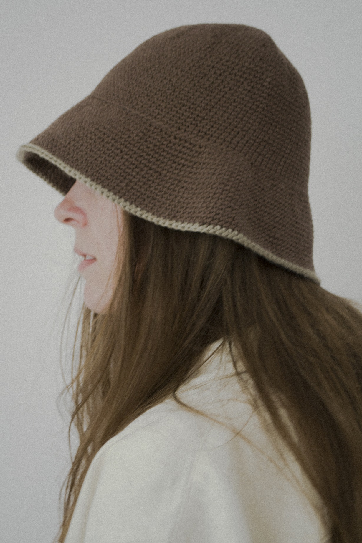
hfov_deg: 16.5
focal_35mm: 82
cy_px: 272
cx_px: 181
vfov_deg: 24.6
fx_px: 1245
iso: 220
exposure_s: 1/80
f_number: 5.6
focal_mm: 55
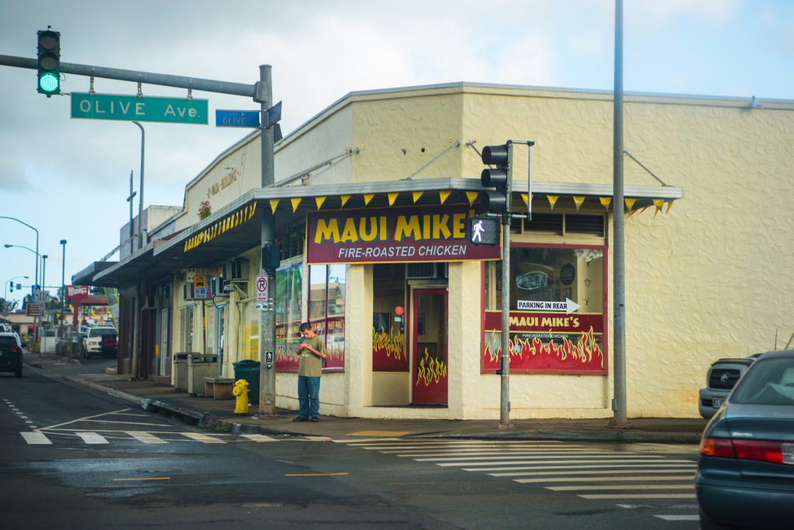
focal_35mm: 70
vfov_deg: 19.5
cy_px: 265
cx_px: 397
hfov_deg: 28.8
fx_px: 1544
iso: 100
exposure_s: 1/250
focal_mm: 70
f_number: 4
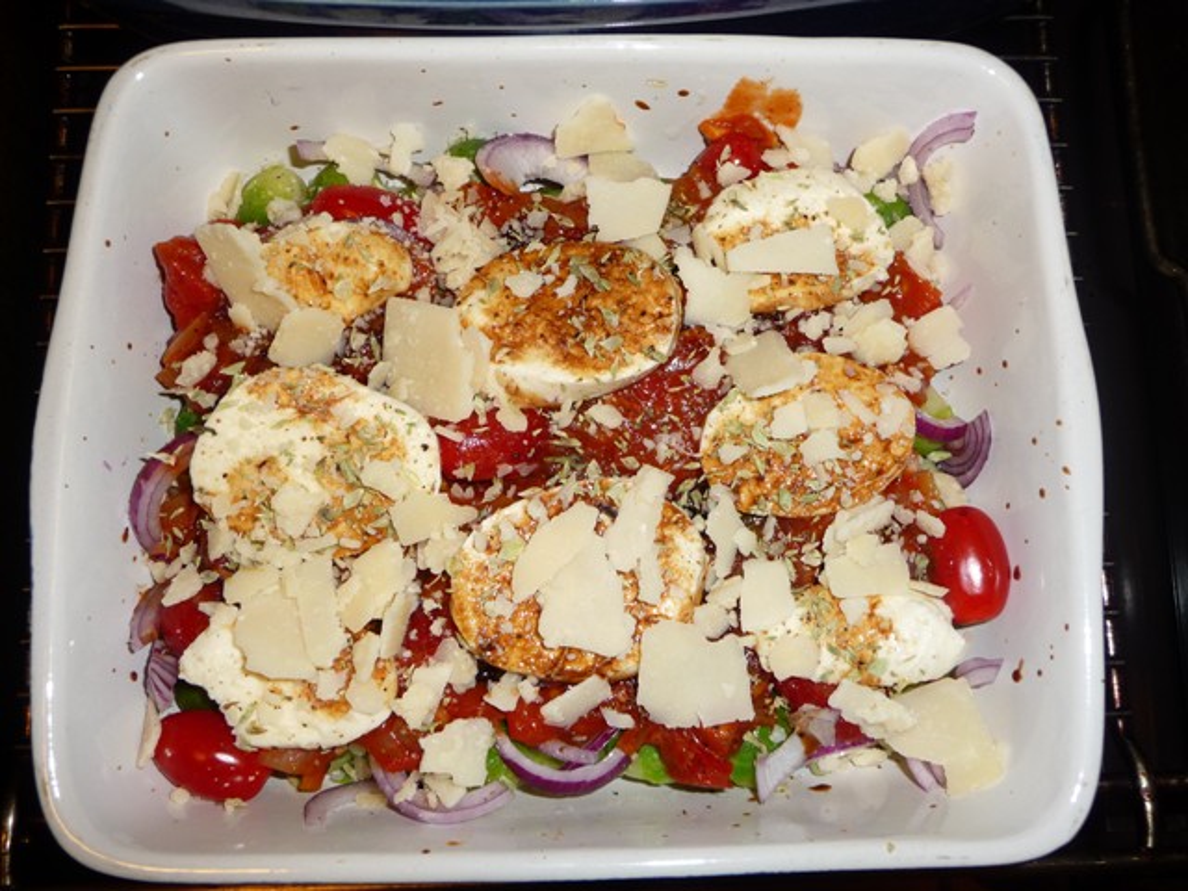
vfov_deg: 44.2
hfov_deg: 56.8
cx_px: 594
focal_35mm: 32
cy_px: 446
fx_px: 1098
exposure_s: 1/30
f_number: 3.5
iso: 100
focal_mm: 5.3
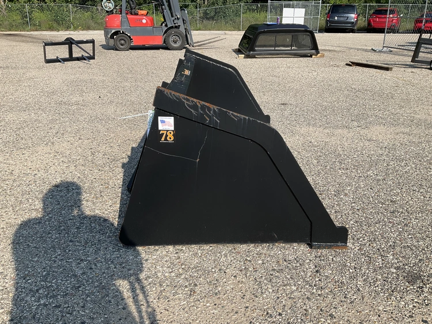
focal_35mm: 29
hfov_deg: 61.6
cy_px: 162
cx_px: 216
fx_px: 362
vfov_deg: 48.3
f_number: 1.8
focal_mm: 3
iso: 25
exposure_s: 1/1534
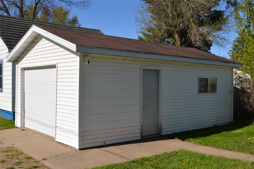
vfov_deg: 34.1
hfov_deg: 49.6
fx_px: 275
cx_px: 127
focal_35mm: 39
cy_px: 84
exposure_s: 1/200
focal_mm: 26
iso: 100
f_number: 10
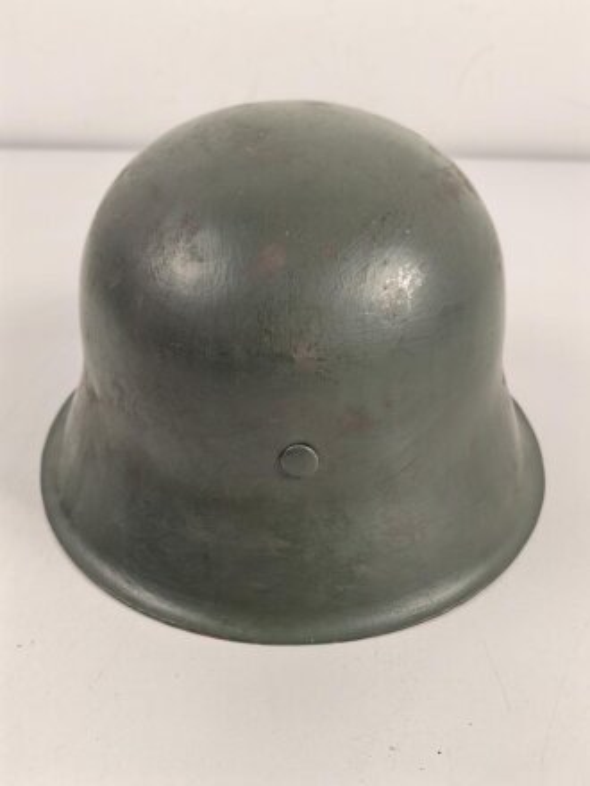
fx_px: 841
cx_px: 295
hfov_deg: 38.7
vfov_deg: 50.1
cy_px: 393
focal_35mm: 37
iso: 80
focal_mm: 8.5
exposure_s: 1/100
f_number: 2
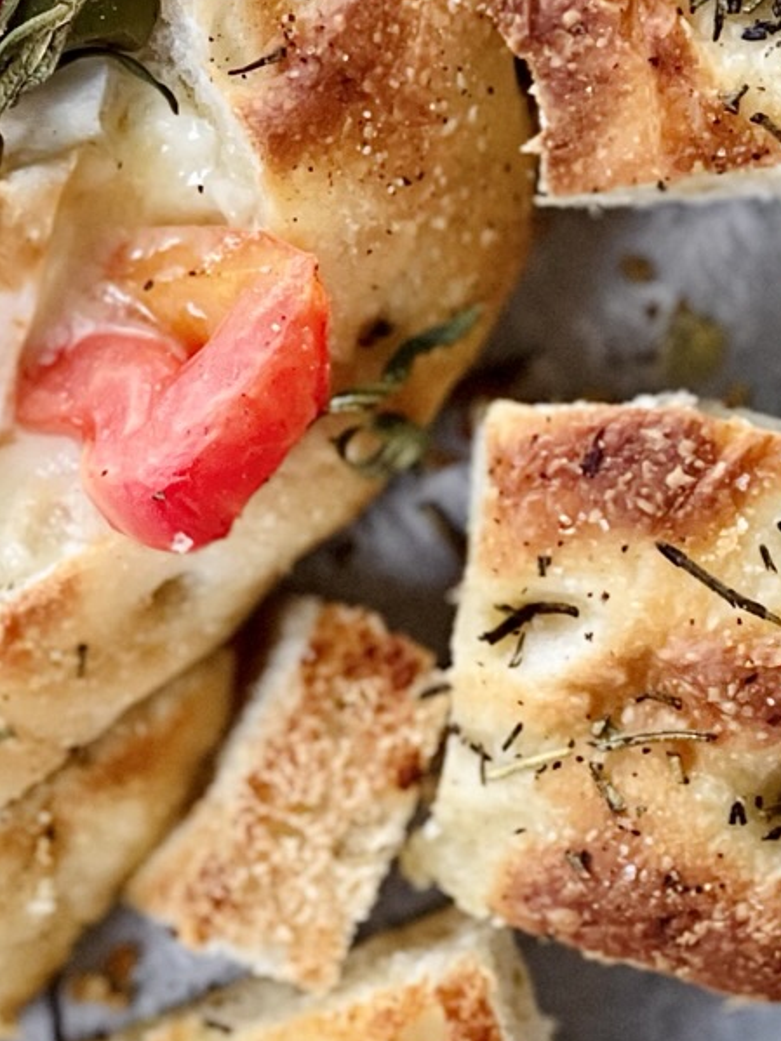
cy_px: -23
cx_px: -85
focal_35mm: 219
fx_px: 6590
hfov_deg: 6.7
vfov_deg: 9.0
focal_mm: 7.5
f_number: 2.2
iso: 200
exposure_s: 1/40
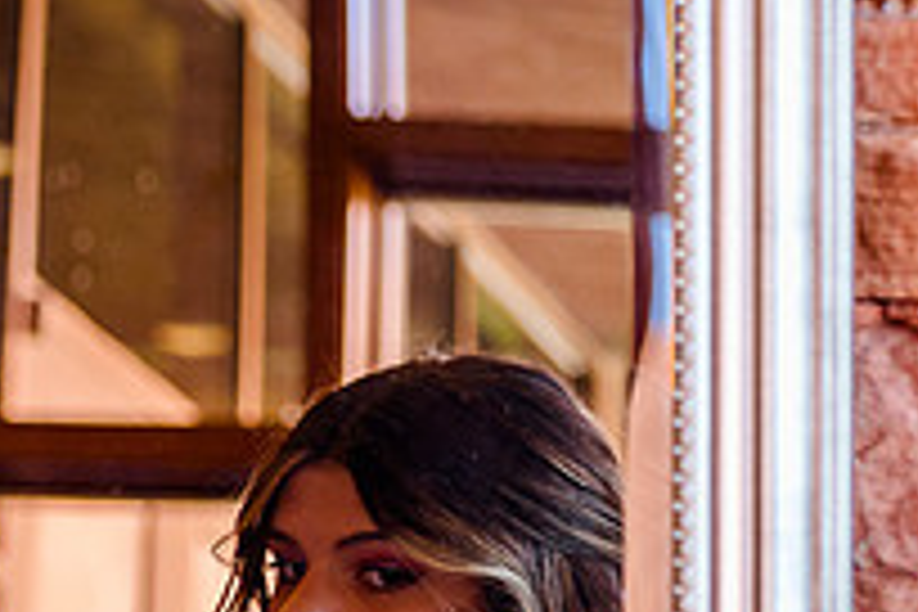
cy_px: 576
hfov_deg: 8.4
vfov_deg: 5.6
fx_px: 6222
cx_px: -117
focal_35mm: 244
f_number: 4
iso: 1000
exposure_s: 1/160
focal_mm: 86
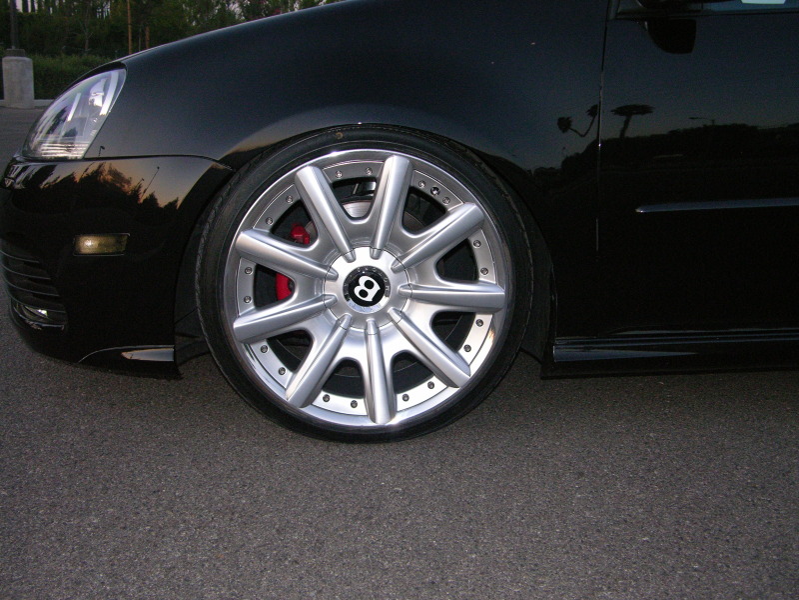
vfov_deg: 40.7
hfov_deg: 52.6
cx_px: 400
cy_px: 300
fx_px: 808
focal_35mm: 35
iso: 200
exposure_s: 1/60.1
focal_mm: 9
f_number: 2.8
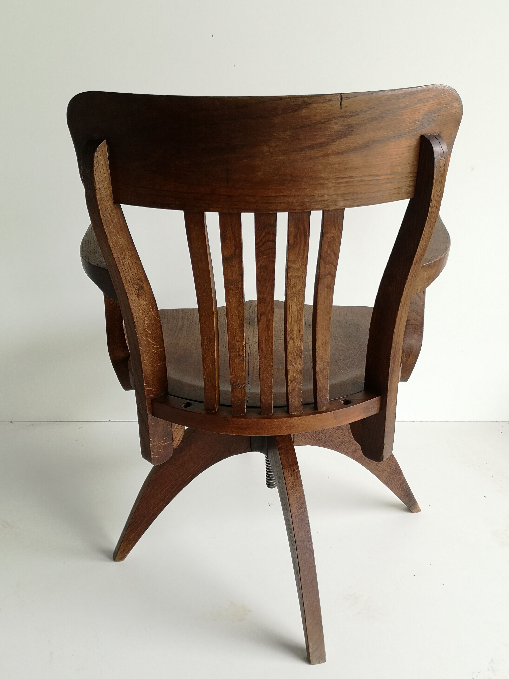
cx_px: 254
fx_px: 647
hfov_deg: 42.9
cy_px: 340
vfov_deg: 55.4
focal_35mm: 33
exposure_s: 1/120
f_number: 1.8
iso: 100
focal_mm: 3.95
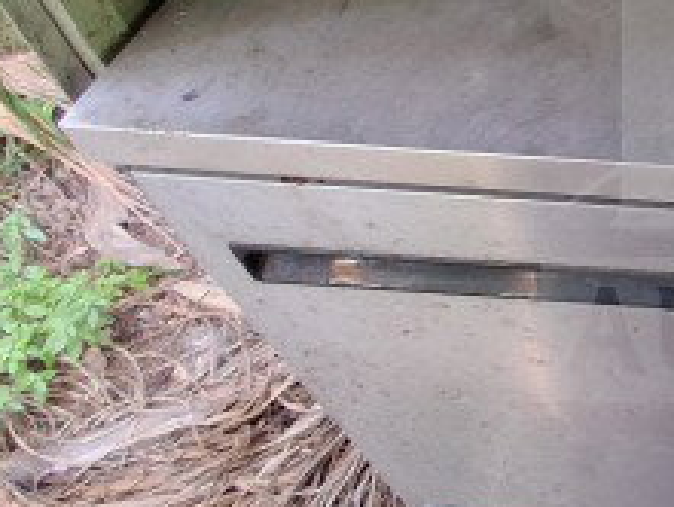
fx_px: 916
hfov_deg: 31.1
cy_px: 159
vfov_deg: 30.6
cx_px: 881
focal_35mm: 47
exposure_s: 1/40
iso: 200
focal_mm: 1.4
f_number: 2.2
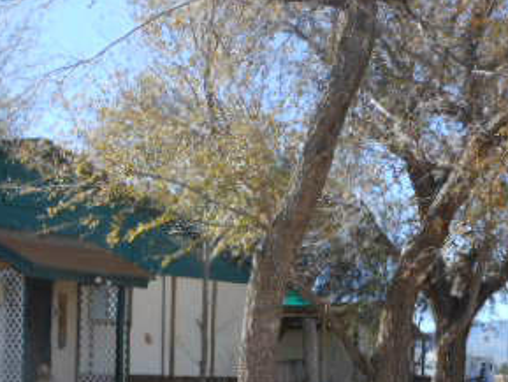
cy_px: 375
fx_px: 910
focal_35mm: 62
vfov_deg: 22.8
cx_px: -7
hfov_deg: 29.1
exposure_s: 1/320
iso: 80
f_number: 3.7
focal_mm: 5
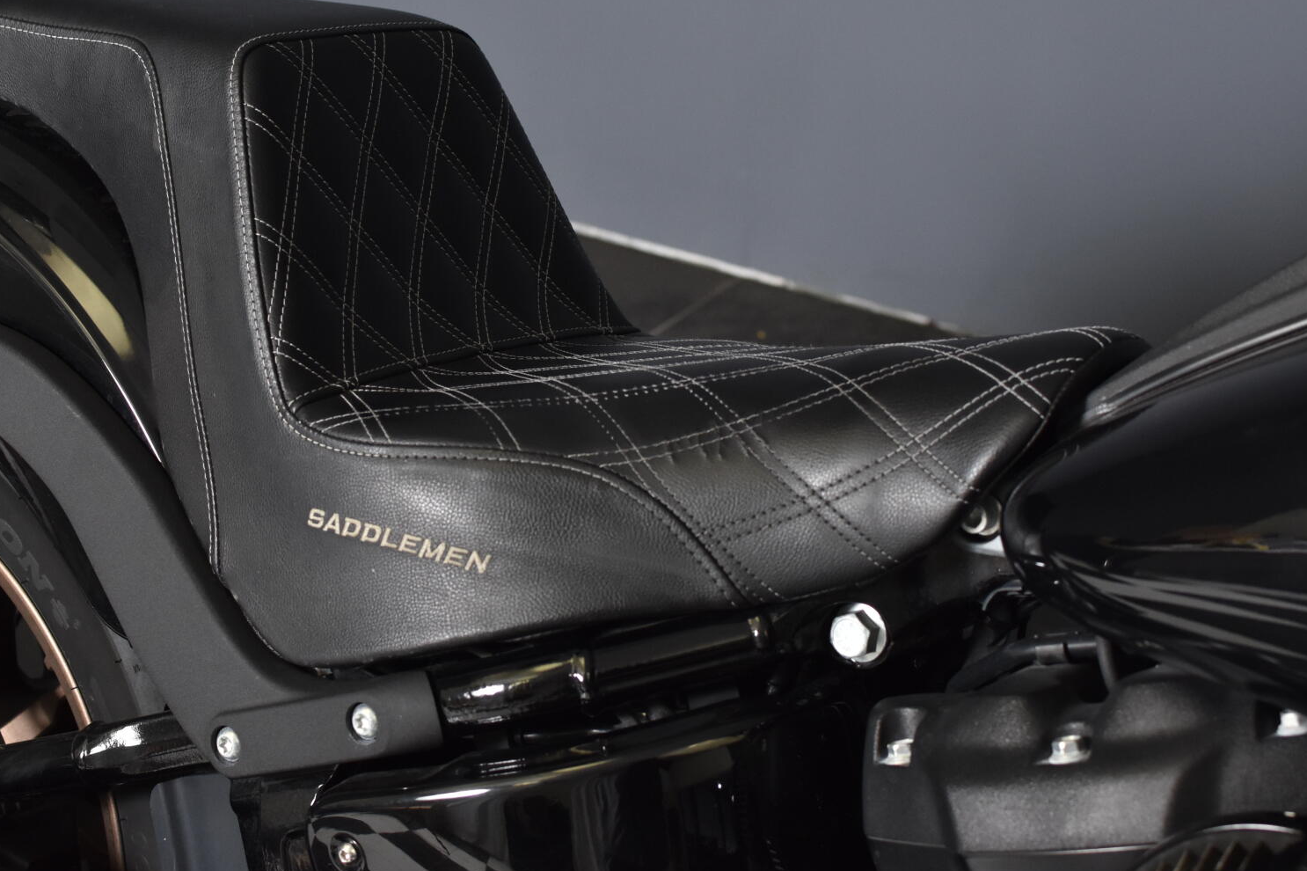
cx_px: 493
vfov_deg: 19.3
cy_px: 400
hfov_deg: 28.5
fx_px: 2565
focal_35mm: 71
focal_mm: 35
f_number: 4.5
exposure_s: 1/160
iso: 800
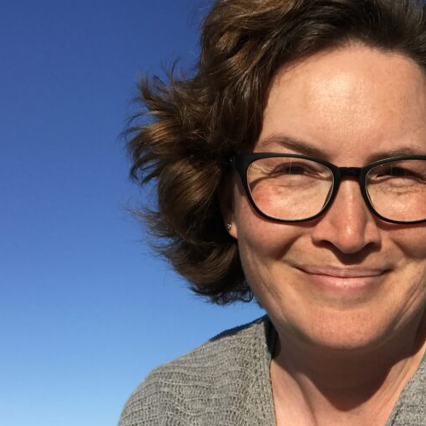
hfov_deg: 28.5
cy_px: 318
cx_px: 377
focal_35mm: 58
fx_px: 808
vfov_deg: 29.1
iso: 25
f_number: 2.2
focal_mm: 2.87
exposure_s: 1/1431
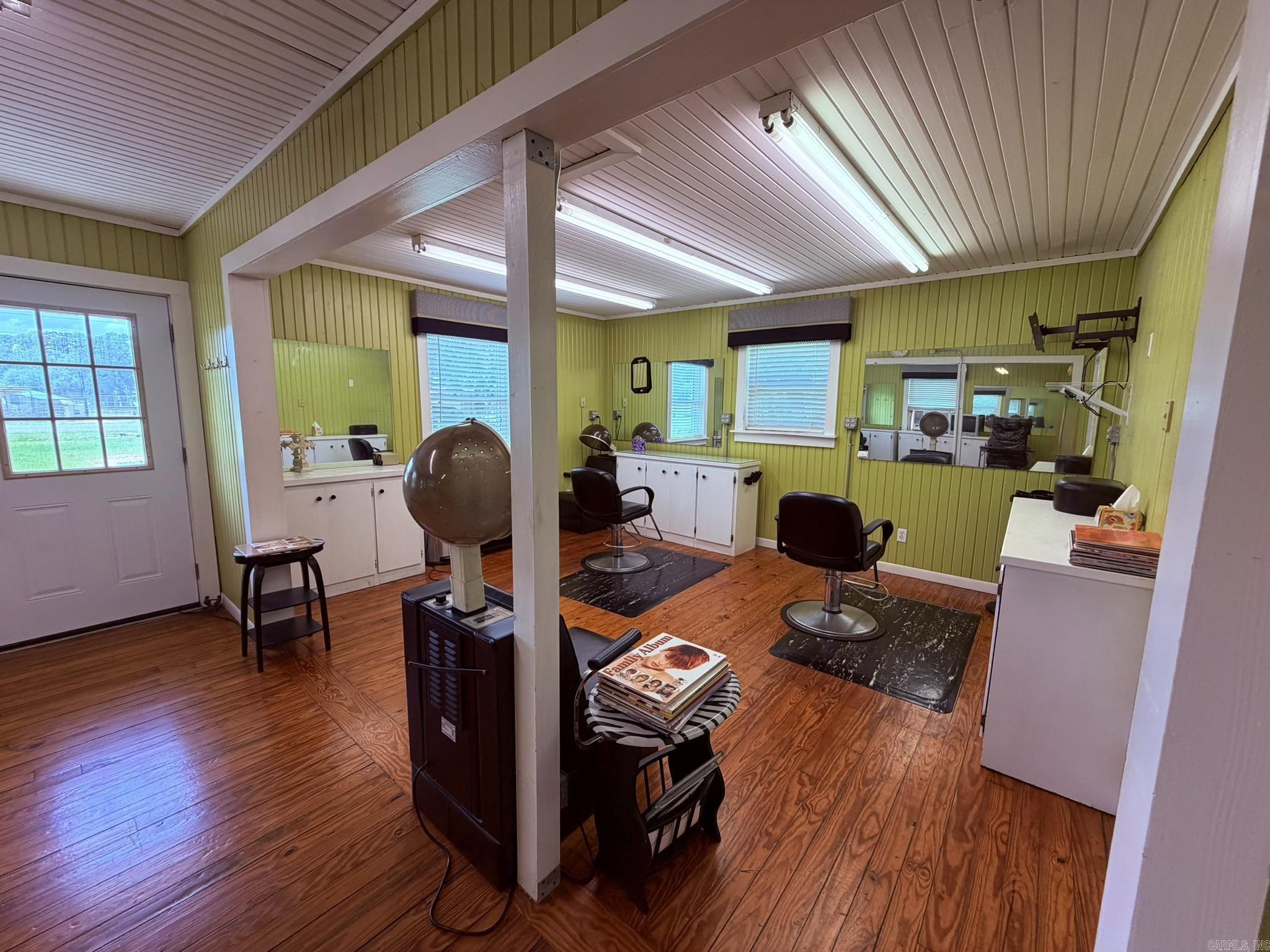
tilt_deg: -8.5
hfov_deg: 102.1
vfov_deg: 85.7
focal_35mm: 14
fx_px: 514
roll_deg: -0.7
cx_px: 635
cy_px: 476
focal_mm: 2.22
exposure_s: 1/120
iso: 160
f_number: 2.2
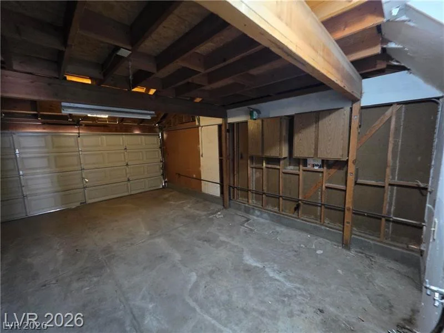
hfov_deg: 106.2
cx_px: 222
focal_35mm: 13
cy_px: 166
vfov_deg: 89.9
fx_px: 167
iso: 1000
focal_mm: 2.2
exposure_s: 1/24
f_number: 1.9
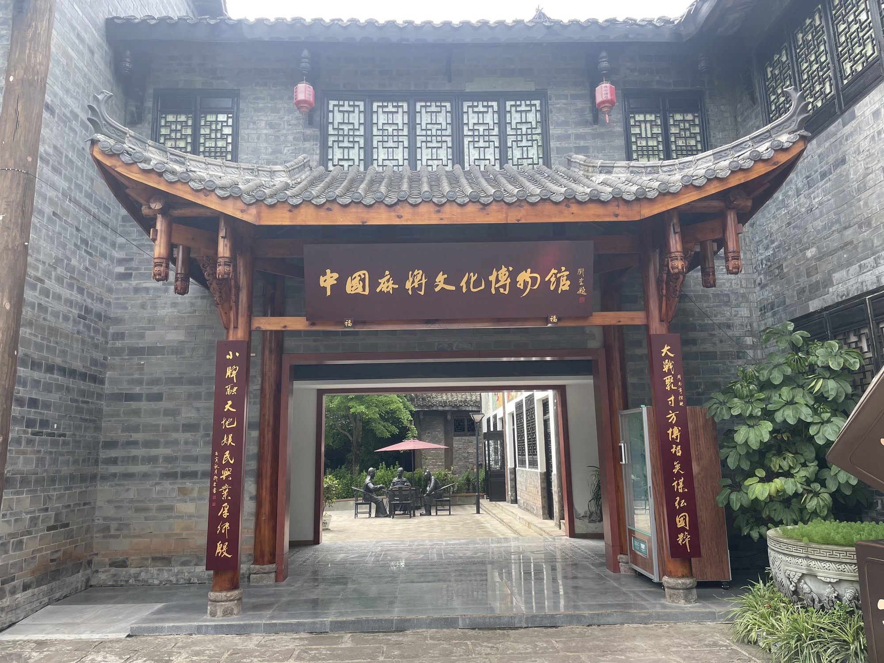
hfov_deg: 67.3
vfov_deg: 53.1
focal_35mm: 26
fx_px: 664
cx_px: 442
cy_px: 332
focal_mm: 4.2
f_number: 1.6
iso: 32
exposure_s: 1/572
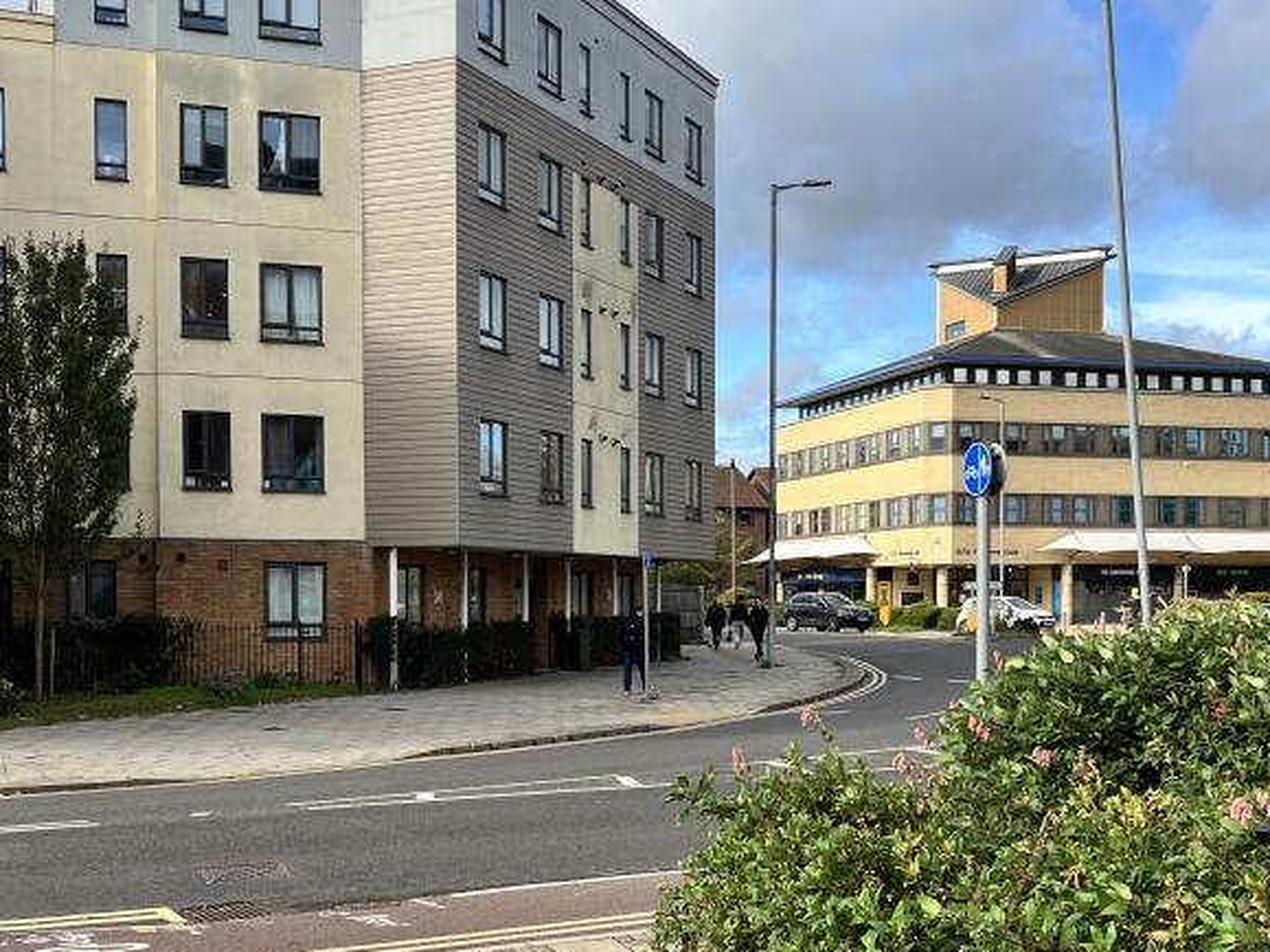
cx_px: 610
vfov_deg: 31.3
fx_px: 1687
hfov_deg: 41.2
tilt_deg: +0.4
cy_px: 632
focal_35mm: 46
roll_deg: +0.4
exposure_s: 1/1404
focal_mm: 5.1
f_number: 1.6
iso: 50
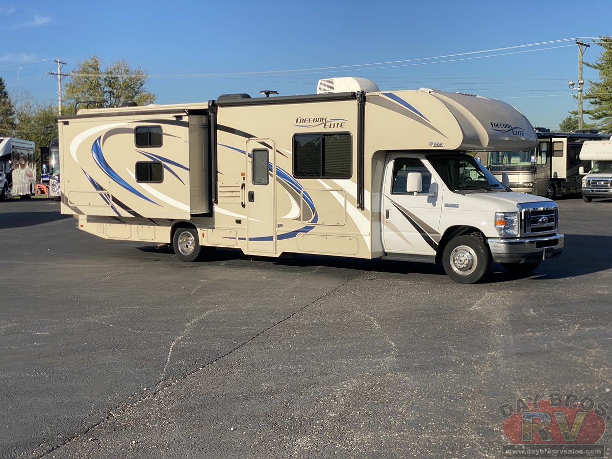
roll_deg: +0.9
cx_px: 306
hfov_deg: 36.8
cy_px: 230
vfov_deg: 28.0
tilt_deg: -4.2
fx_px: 919
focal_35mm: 52
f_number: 2
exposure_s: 1/1497
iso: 20
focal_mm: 6
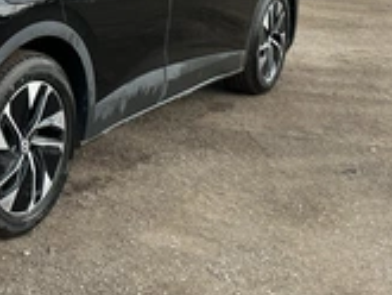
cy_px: 14
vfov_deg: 21.1
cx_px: -45
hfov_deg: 26.2
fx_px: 771
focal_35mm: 68
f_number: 1.8
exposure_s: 1/473
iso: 25
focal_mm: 3
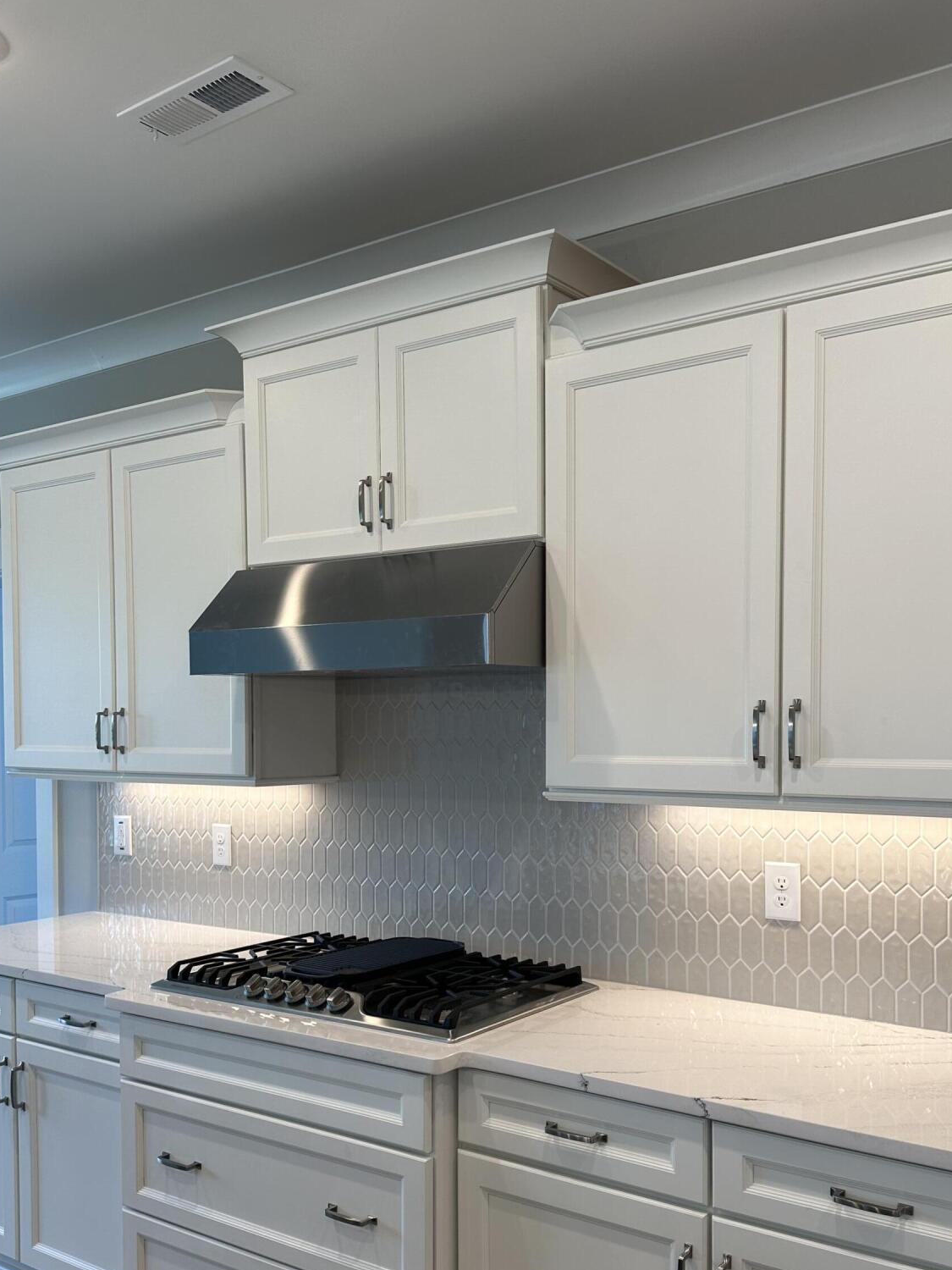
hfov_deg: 44.1
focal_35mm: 32
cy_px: 754
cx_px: 528
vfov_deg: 56.4
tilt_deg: -0.6
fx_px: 1173
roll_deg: -0.1
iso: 64
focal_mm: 6.86
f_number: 1.78
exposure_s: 1/120
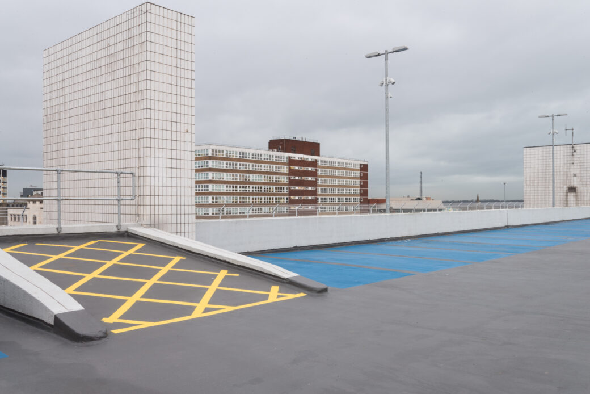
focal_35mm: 32
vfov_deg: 41.1
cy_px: 197
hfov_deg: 58.7
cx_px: 295
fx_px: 525
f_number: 25
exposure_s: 2
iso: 100
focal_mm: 32
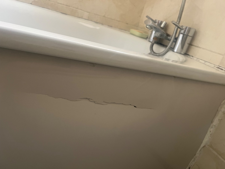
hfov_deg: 67.3
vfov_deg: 53.1
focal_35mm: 26
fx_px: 169
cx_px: 112
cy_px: 84
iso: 400
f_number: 1.5
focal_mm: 5.7
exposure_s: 1/60
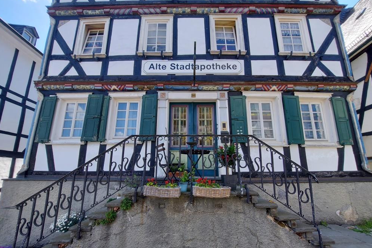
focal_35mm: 14
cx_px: 191
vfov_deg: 80.8
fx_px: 145
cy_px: 140
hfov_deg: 104.2
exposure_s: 1/324
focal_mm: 1.74
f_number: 2.2
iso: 50
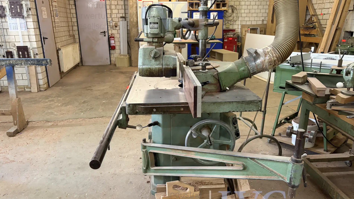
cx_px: 179
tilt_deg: -17.8
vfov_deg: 40.1
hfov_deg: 66.1
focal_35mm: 29
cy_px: 110
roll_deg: +1.7
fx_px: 272
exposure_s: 1/50
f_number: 1.6
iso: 320
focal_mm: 5.96
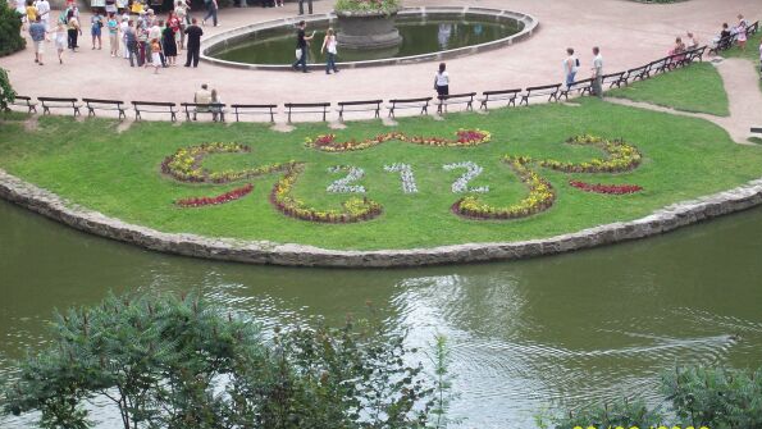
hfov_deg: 21.1
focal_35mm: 101
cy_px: 205
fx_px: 2041
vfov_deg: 12.0
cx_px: 382
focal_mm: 15.3
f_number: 4.7
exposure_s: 1/174
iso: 80
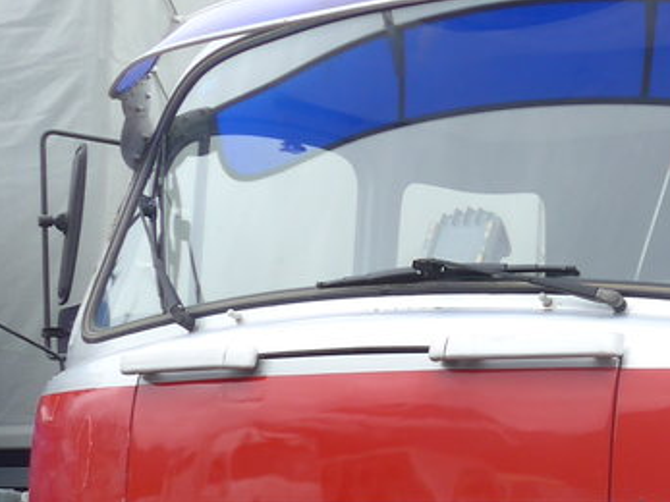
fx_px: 2612
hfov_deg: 14.0
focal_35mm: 135
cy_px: 477
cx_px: 902
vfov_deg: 10.9
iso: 80
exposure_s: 1/320
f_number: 2.8
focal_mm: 8
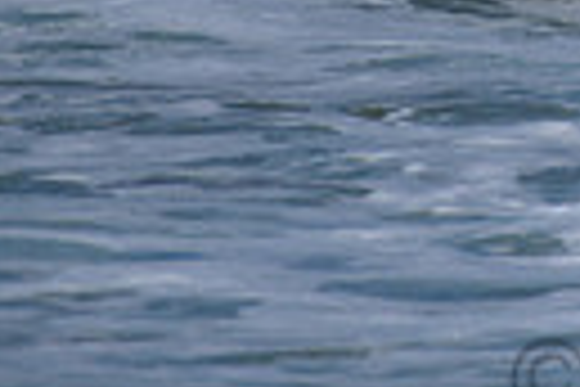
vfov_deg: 0.6
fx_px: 36328
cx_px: 859
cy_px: -367
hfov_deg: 0.9
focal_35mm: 2255
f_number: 5.6
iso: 110
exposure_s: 1/2000
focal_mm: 500
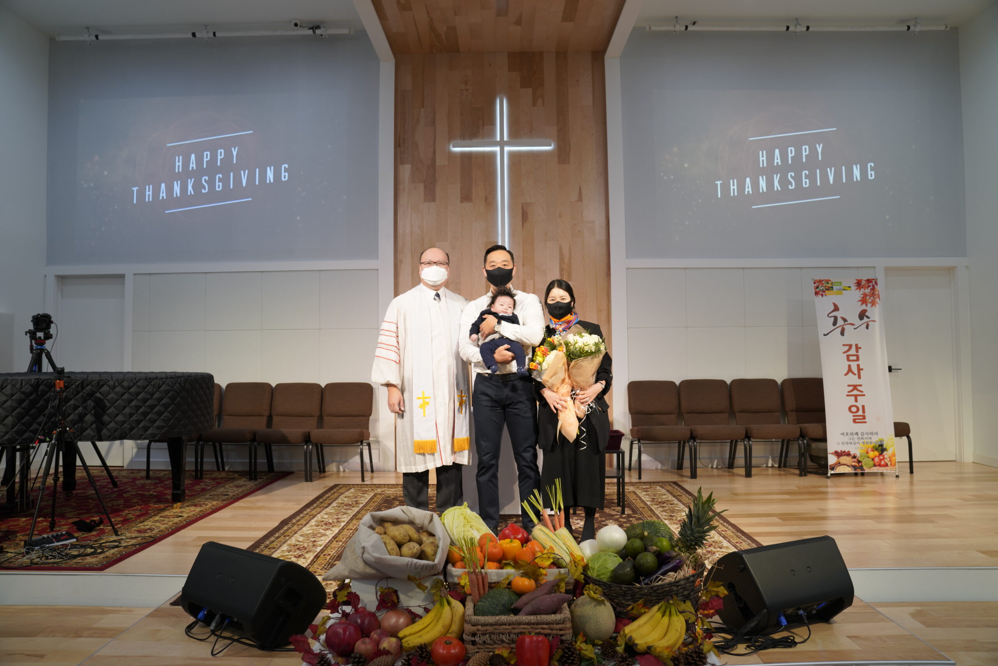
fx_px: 665
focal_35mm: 24
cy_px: 333
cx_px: 499
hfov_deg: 73.7
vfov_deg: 53.2
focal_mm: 24
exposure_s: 1/80
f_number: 4
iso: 500
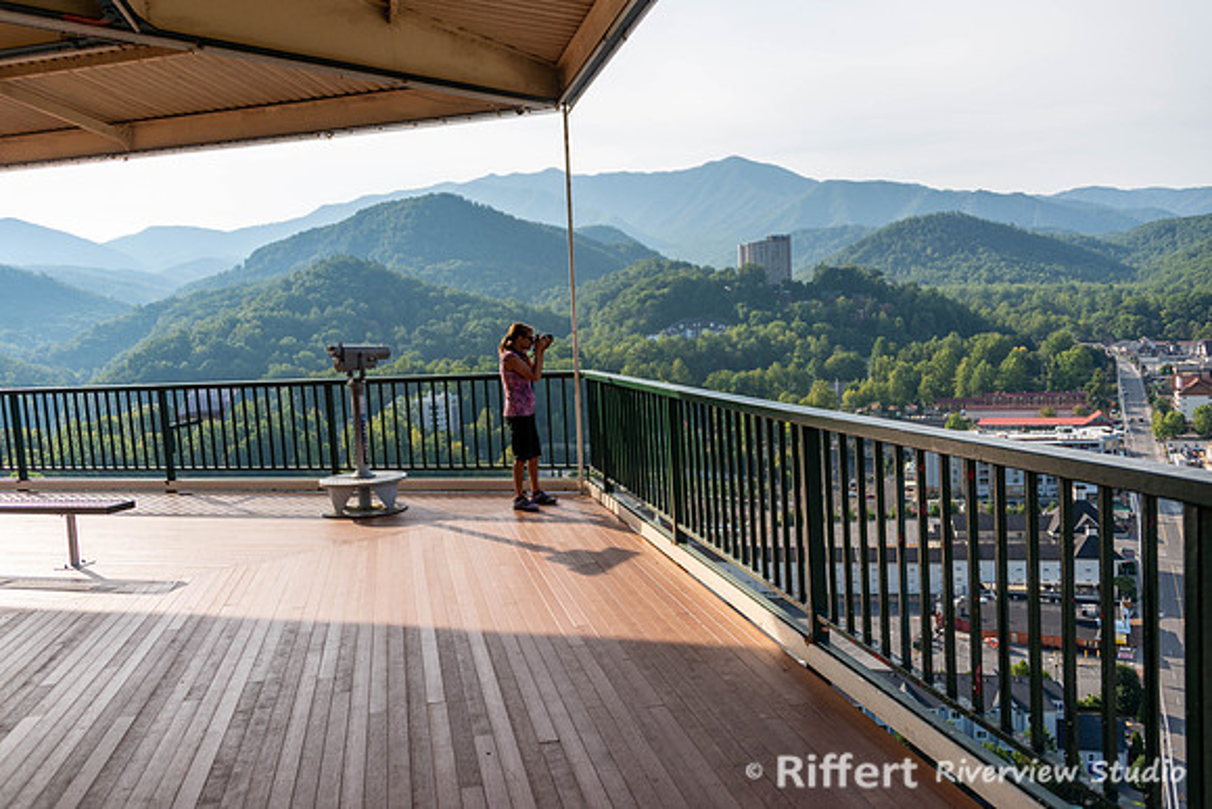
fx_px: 943
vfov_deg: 46.4
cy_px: 404
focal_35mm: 28
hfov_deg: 65.5
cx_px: 606
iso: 100
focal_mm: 28
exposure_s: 1/800
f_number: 3.5
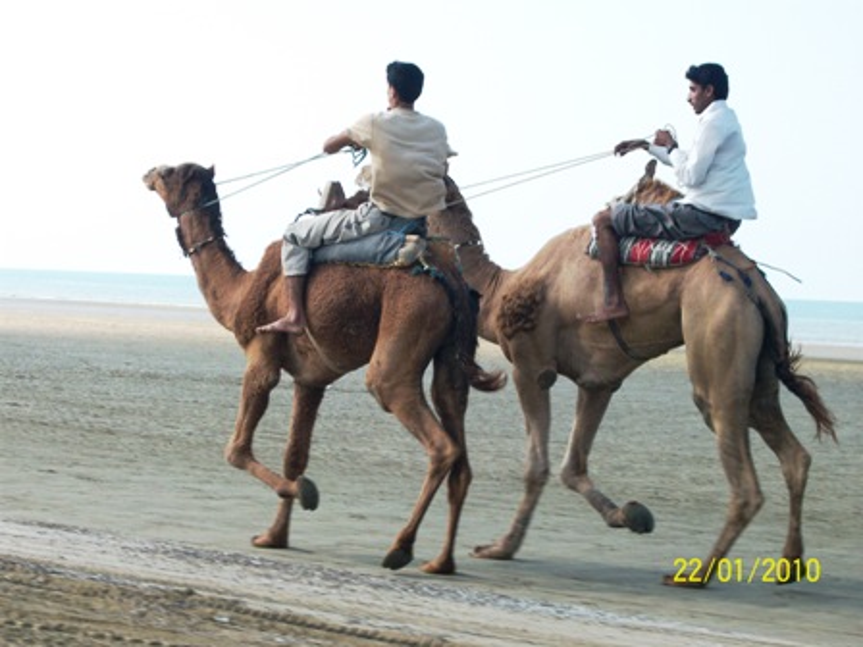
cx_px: 432
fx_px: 2543
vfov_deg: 14.5
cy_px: 324
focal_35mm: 102
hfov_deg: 19.3
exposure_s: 1/183
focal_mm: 17.1
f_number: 5.1
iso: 64
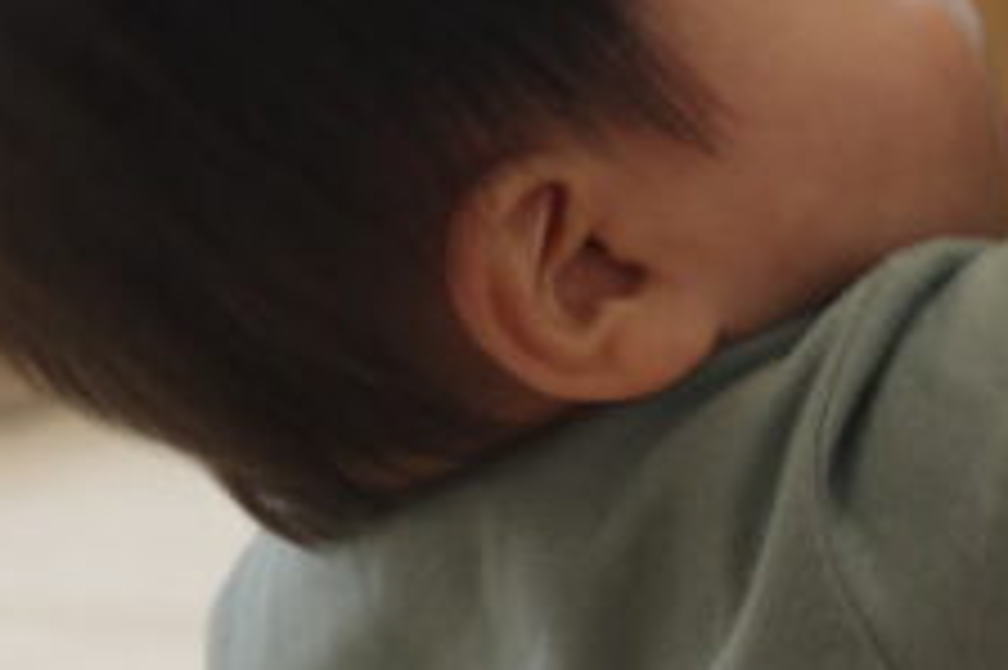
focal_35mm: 183
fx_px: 5120
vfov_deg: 7.5
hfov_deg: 10.8
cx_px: 1490
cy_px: 416
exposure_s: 1/25
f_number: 2.8
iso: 800
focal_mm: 26
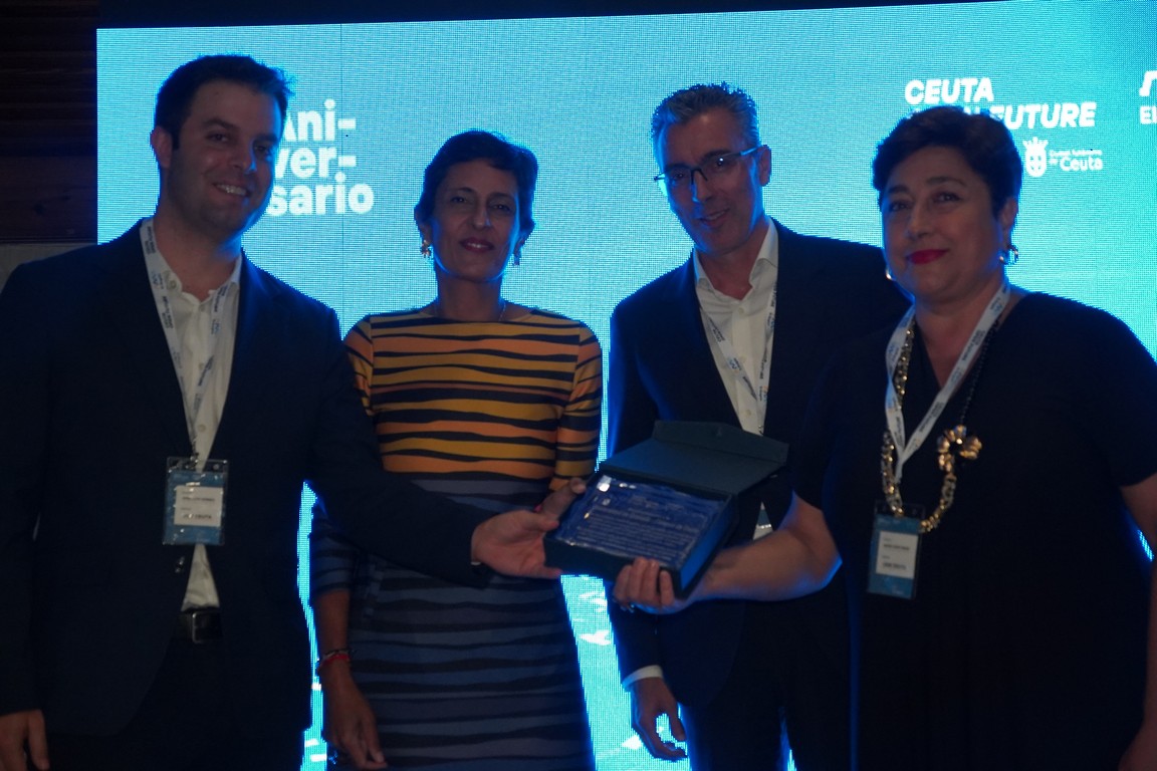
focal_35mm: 54
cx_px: 578
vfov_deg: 25.1
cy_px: 386
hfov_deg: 36.9
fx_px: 1735
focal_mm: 36
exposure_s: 1/160
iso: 3200
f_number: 4
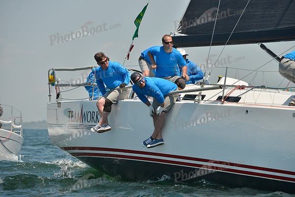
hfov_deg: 7.9
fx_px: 2131
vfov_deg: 5.3
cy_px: 98
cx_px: 148
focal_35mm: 260
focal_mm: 260
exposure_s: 1/1250
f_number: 7.1
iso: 280
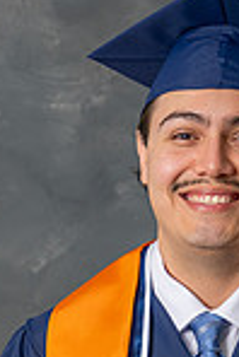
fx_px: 2603
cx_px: 215
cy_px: 428
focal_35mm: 262
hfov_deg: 5.3
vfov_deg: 7.8
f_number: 3.5
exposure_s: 1/200
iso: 200
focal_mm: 54
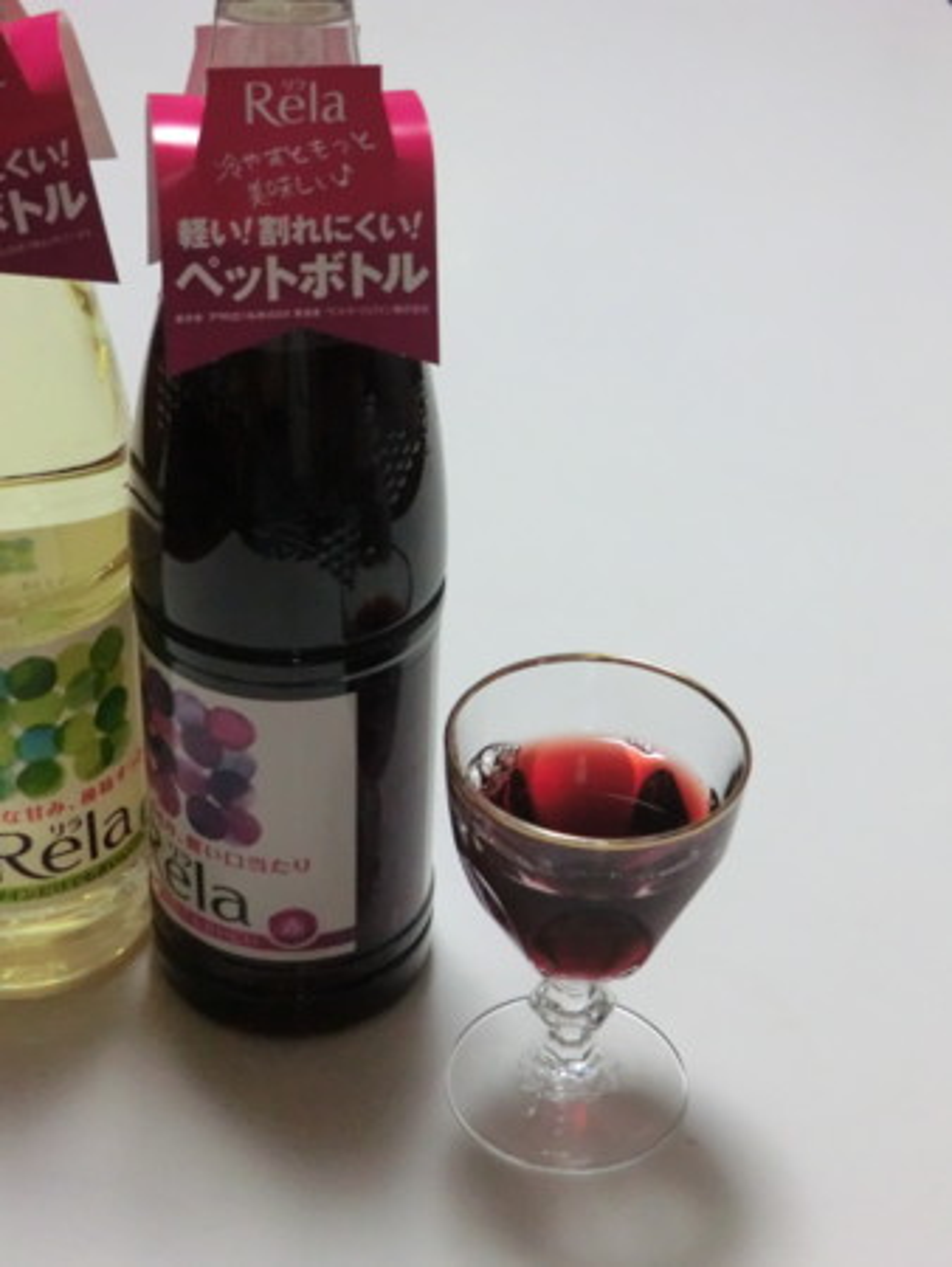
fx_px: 2015
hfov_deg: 26.6
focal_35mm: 55
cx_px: 476
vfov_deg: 34.9
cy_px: 634
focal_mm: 9.8
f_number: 4.2
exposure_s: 1/60
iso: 640
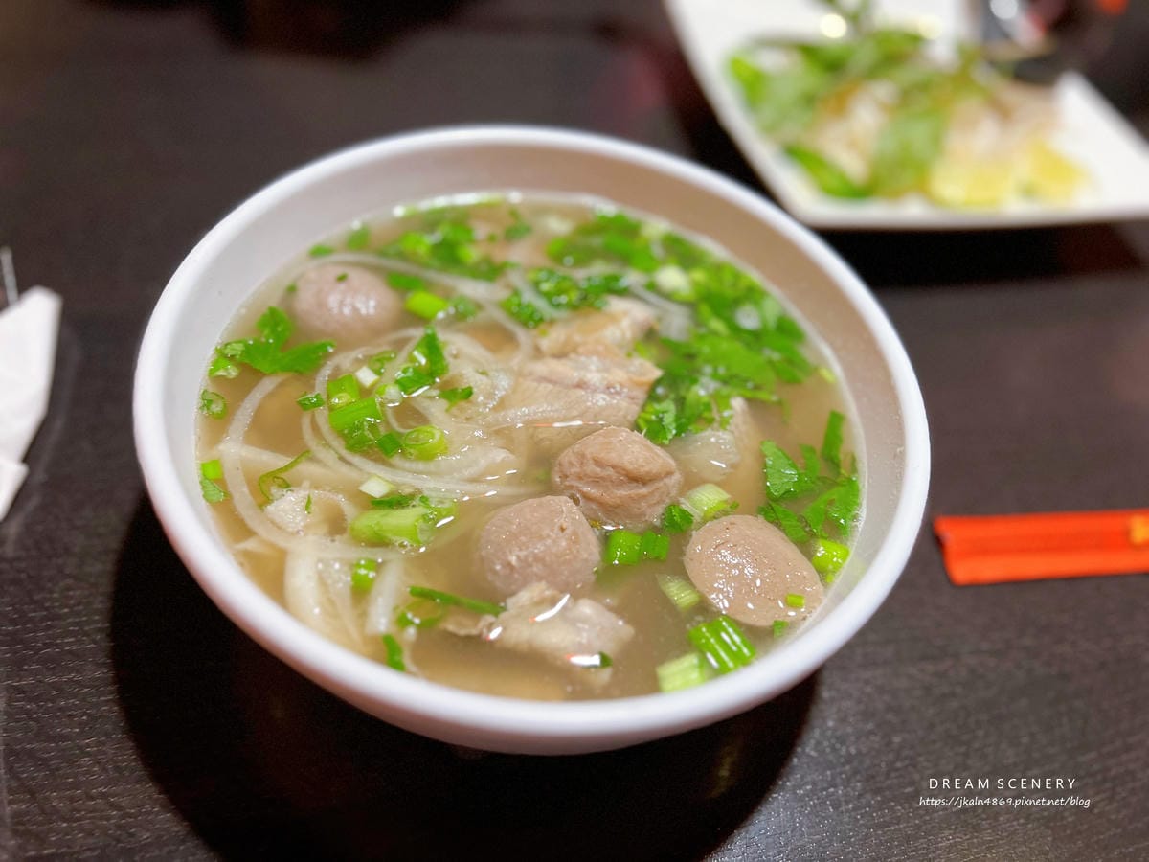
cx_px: 574
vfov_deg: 53.1
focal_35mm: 26
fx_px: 863
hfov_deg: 67.3
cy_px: 431
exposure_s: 1/60
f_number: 1.5
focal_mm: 5.7
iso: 400
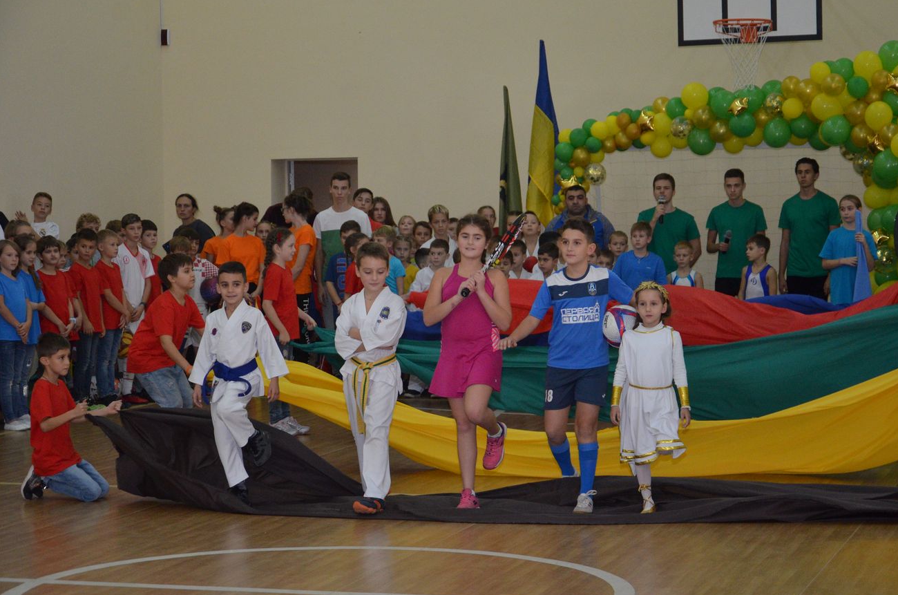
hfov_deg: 24.2
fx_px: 2091
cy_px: 305
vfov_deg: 16.2
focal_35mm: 84
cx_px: 482
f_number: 5
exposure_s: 1/200
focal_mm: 52
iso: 1000
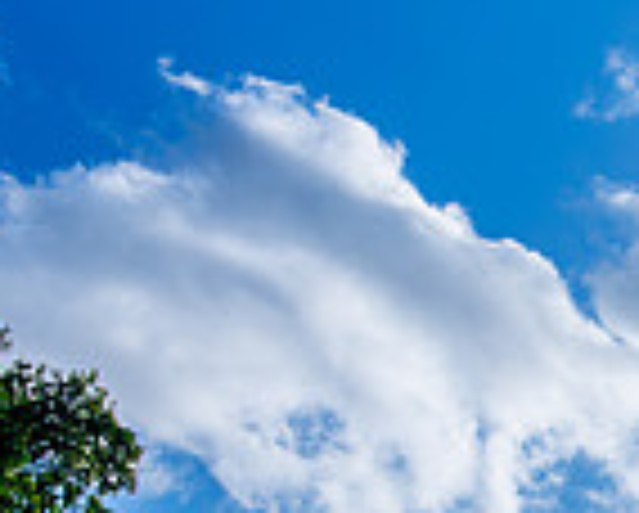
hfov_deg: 16.1
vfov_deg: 15.9
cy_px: 677
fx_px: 1742
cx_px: 1282
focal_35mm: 92
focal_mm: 24
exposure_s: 1/8000
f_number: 6.3
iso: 500
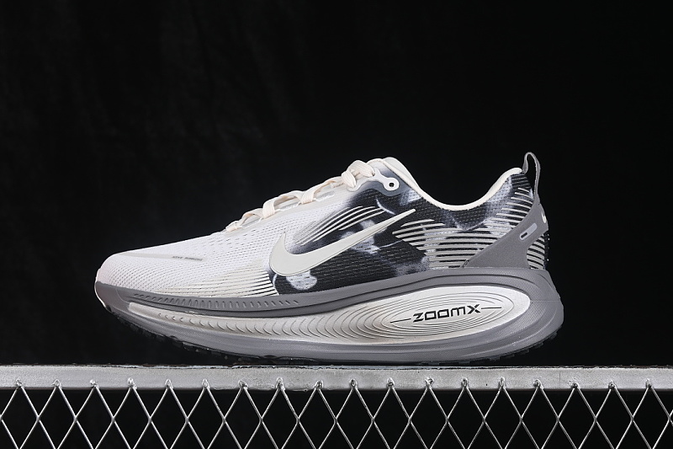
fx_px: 1402
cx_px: 336
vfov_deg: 18.2
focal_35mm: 75
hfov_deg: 27.0
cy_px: 224
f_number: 8
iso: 160
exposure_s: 1/80
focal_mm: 50
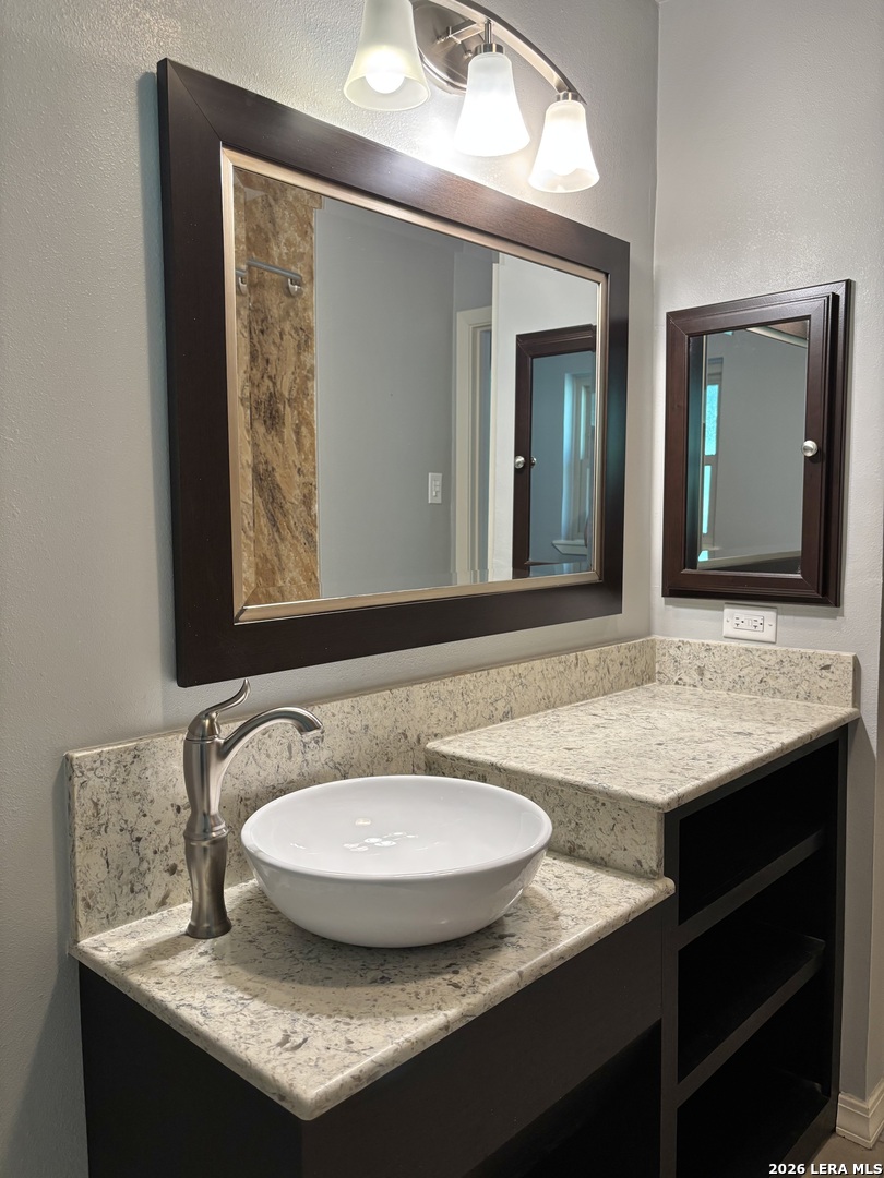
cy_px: 589
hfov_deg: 53.1
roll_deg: +0.1
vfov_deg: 67.3
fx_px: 885
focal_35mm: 26
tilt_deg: -4.8
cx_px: 442
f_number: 1.6
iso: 160
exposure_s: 1/60
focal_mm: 5.96
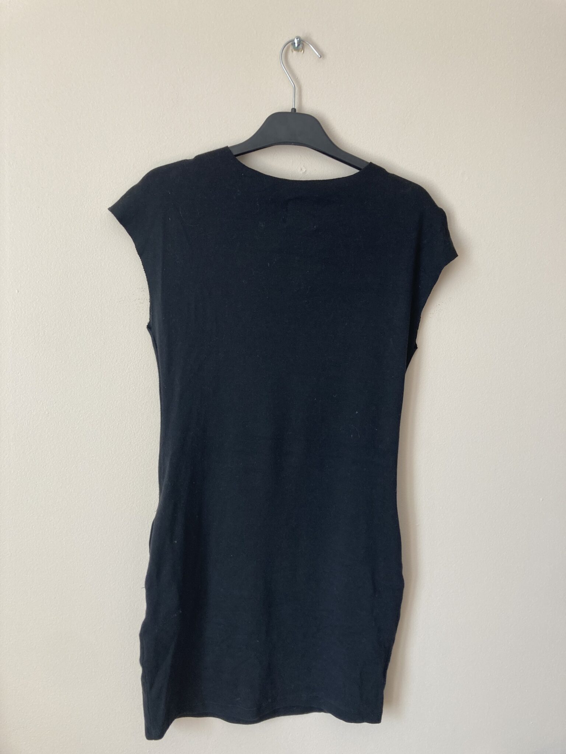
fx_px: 610
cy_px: 377
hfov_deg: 49.7
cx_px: 283
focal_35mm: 28
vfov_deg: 63.4
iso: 50
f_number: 1.8
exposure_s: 1/121
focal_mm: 3.99
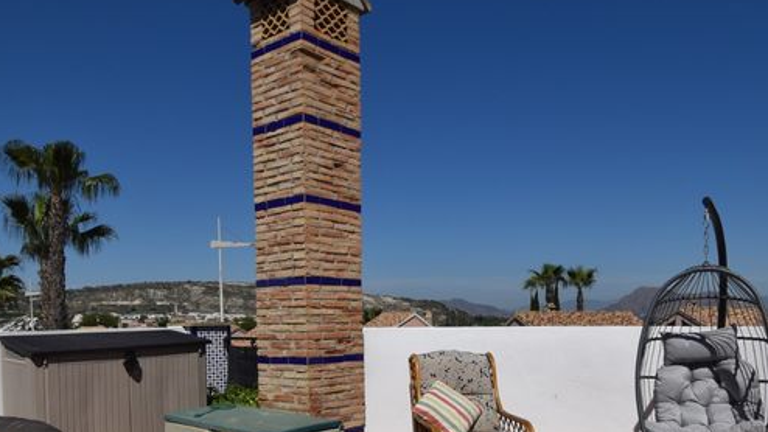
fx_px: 611
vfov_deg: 37.7
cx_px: 444
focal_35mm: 30
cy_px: 340
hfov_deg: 63.9
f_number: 10
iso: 200
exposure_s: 1/1000
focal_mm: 10
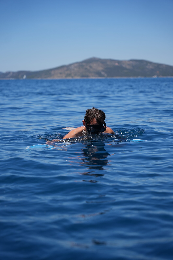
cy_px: 130
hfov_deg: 19.5
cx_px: 86
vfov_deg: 28.8
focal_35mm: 70
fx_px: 504
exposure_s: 1/1000
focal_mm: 70
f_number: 2.8
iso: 100
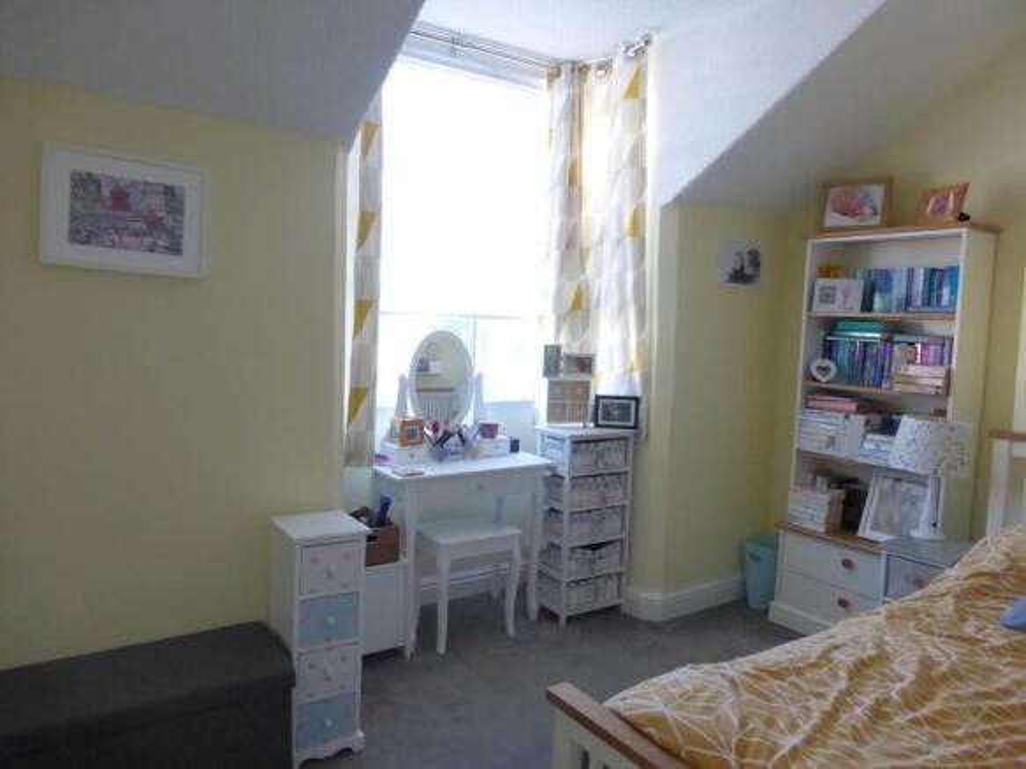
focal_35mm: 24
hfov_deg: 71.6
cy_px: 384
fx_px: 711
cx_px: 513
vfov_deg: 56.8
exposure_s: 1/60
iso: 400
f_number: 3.3
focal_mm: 4.3
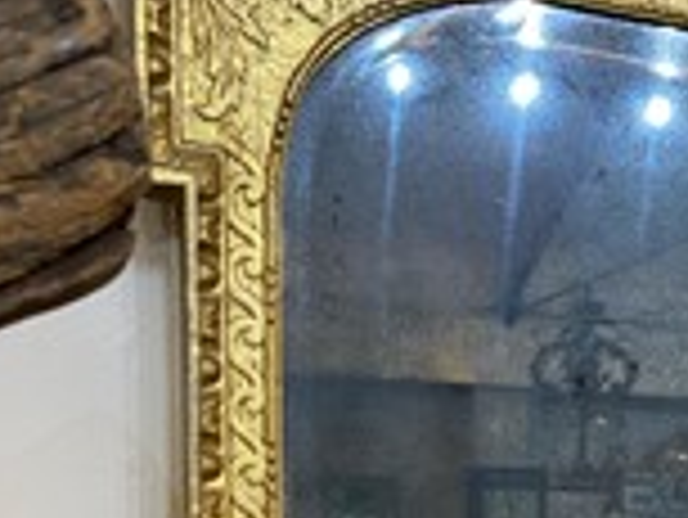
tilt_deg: -6.8
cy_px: 707
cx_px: 625
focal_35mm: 68
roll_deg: -1.3
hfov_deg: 27.5
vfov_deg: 19.6
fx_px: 1353
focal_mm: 5.1
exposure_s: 1/50
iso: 100
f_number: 1.6
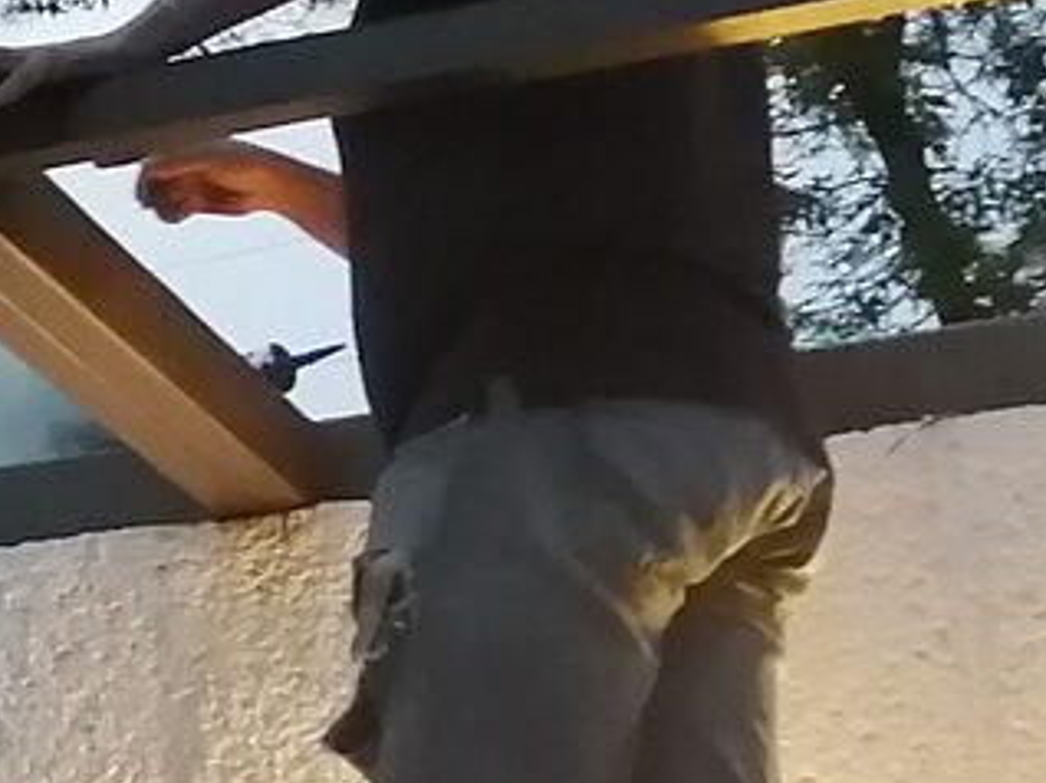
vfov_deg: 10.9
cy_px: 431
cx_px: -710
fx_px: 4106
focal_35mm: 136
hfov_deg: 13.3
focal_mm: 3.62
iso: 320
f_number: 1.8
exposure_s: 1/120
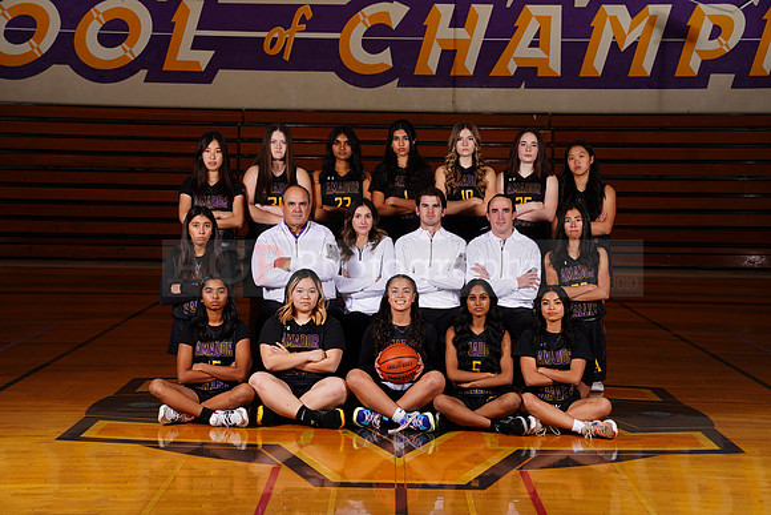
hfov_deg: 29.6
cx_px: 386
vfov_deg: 20.0
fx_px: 1457
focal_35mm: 68
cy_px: 258
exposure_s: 1/200
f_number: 6.3
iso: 200
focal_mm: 68
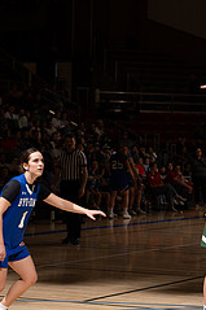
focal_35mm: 132
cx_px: 161
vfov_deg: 15.5
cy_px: 83
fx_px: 1135
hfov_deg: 10.3
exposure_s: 1/100
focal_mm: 70
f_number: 5
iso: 80
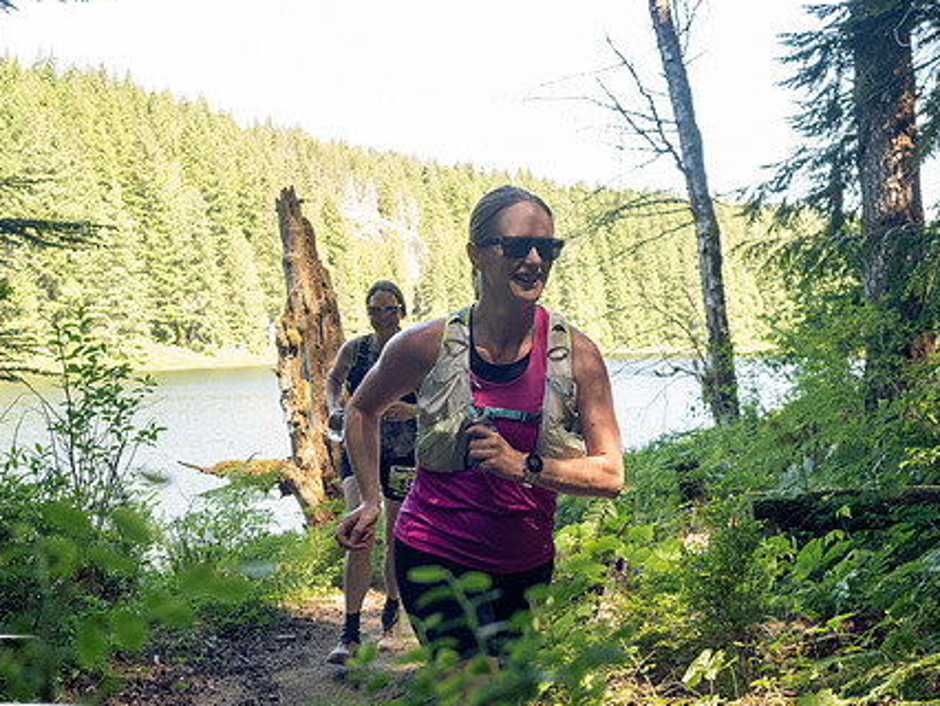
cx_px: 474
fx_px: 1331
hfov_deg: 38.9
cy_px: 394
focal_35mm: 49
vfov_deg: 29.7
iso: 1250
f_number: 2.8
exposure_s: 1/1000
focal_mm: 18
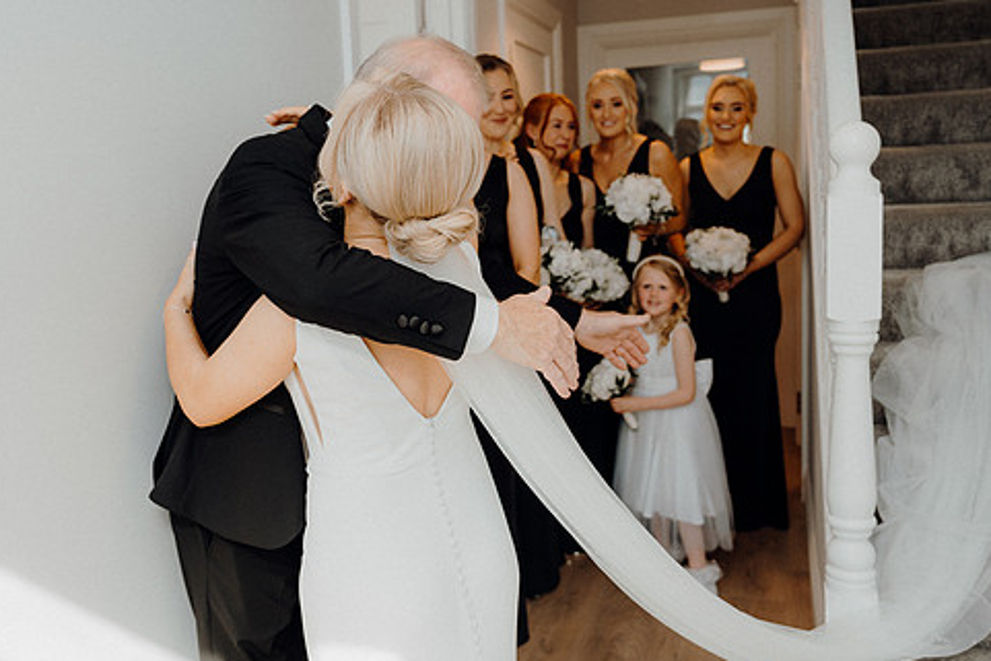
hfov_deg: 54.3
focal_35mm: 35
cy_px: 300
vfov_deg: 37.8
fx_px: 964
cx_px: 439
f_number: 3.5
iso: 200
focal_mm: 29
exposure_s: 1/160
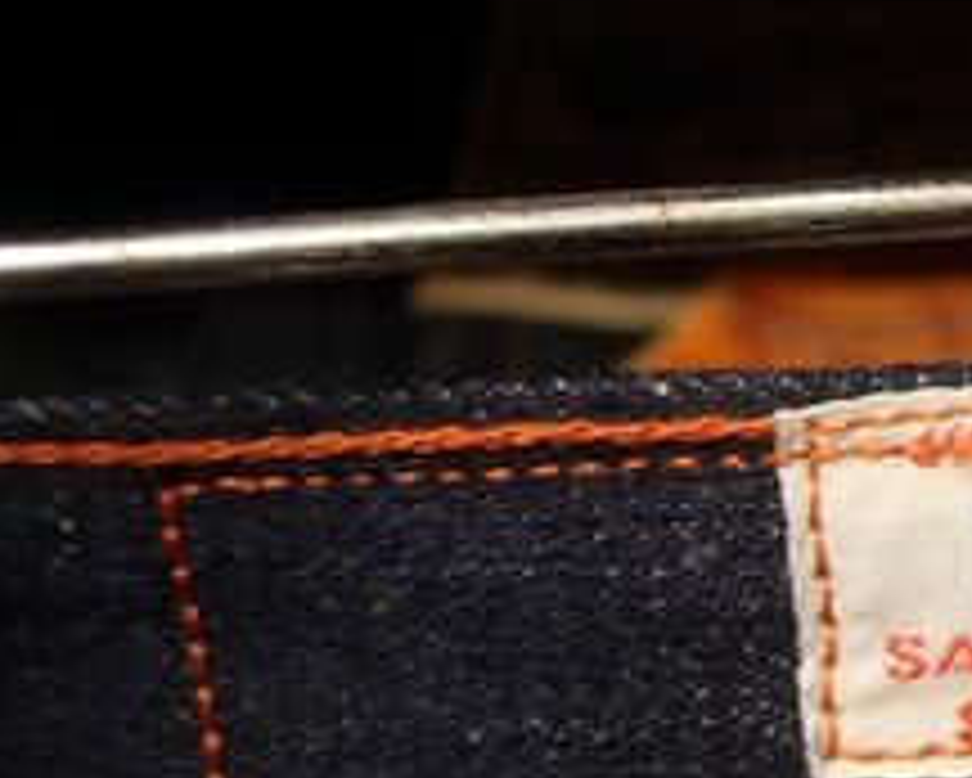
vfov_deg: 17.8
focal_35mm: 86
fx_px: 2475
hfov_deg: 21.0
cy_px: 519
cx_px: 1107
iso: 64
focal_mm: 7.8
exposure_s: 1/5.4
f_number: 2.8
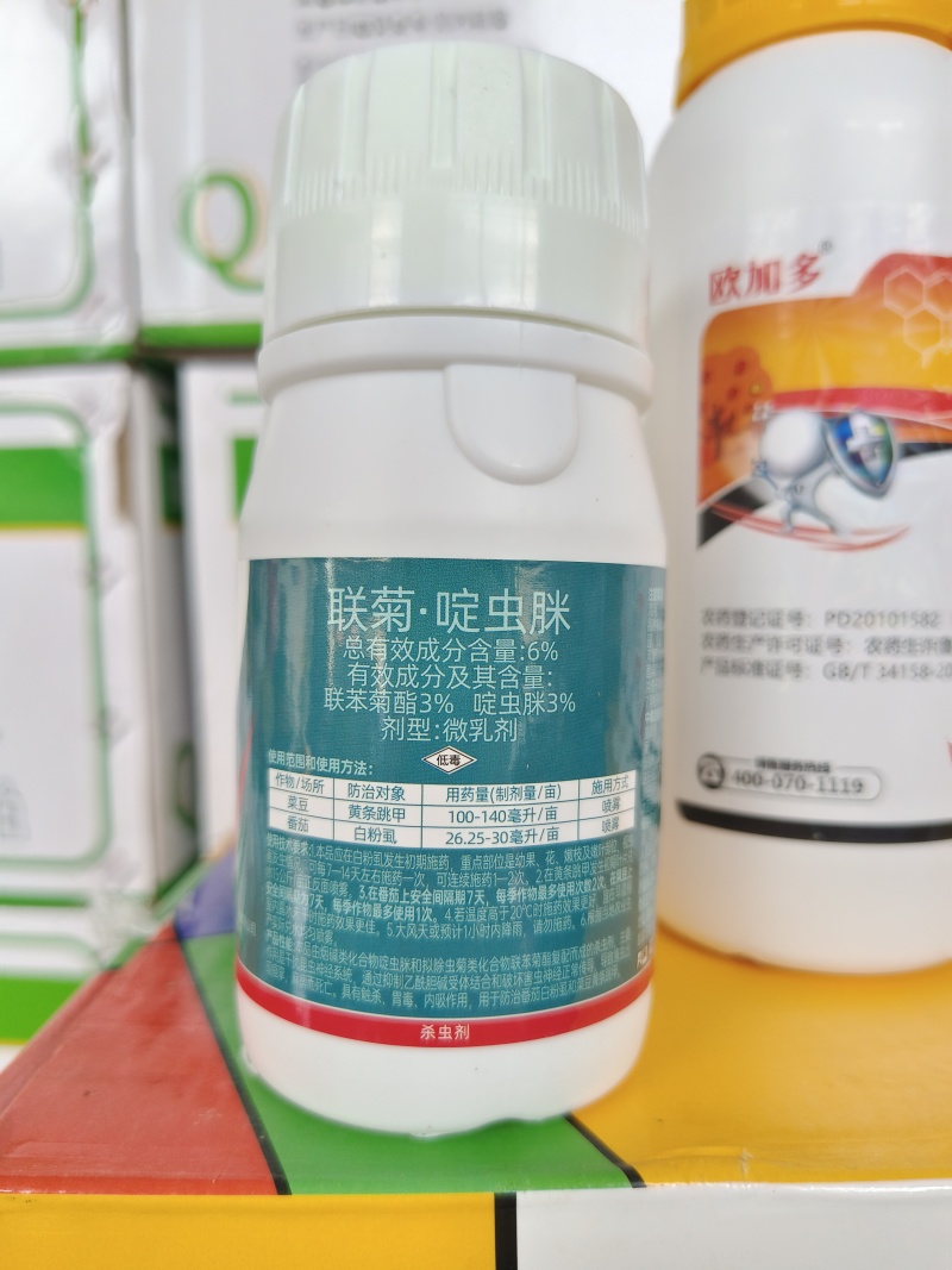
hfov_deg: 58.9
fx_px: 844
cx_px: 476
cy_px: 635
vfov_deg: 73.9
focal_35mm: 23
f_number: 1.88
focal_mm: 5.56
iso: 701
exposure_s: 1/97.1
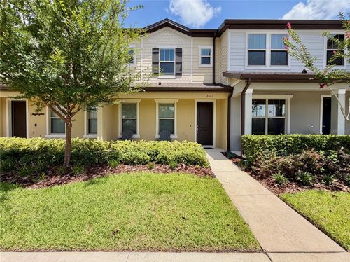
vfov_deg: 85.6
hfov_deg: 102.1
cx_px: 175
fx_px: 141
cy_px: 131
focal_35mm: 14
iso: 40
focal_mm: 2.22
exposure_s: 1/770
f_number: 2.2
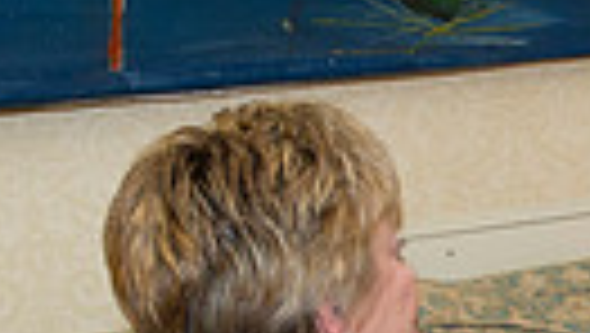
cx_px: 1018
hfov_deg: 13.2
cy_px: 490
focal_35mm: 148
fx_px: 2318
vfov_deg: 8.1
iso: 2000
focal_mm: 32
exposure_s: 1/60
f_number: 5.6
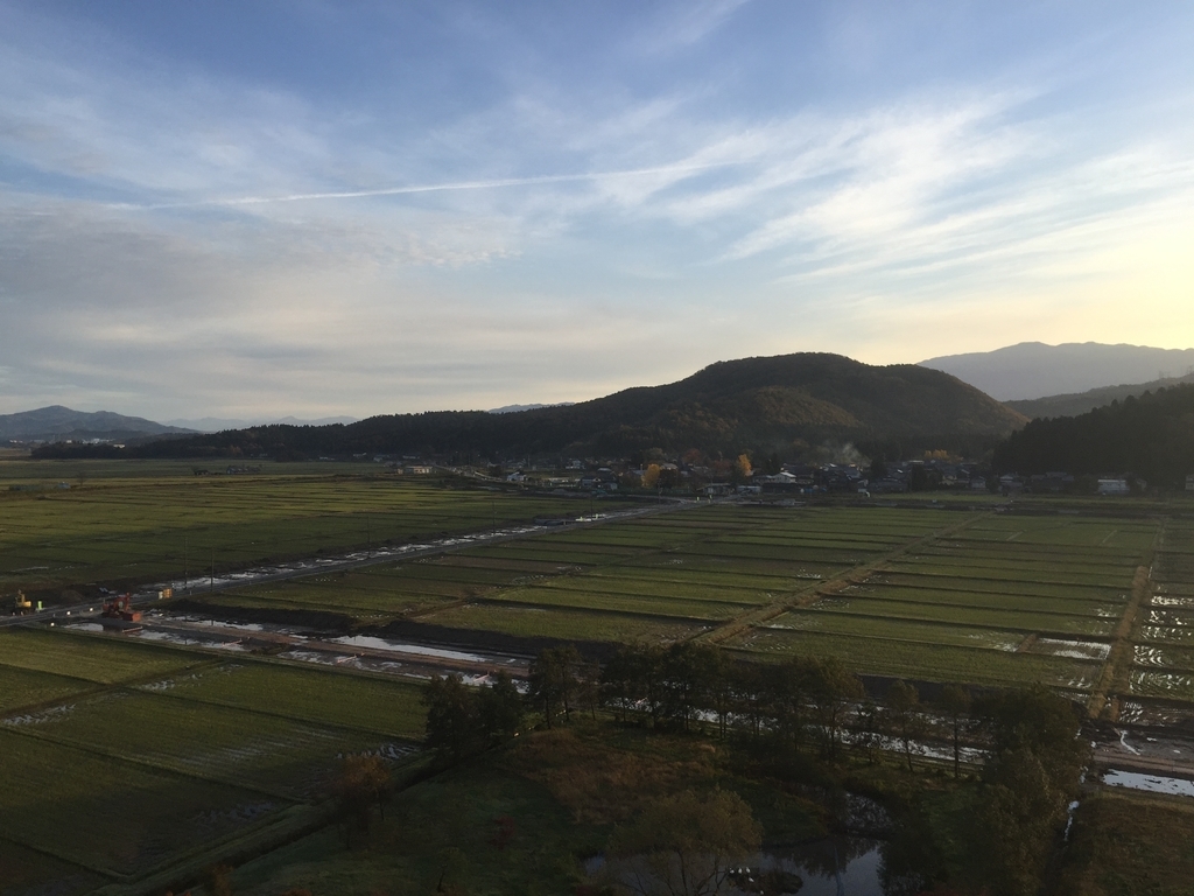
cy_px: 448
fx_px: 1000
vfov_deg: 48.2
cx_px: 597
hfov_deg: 61.7
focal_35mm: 29
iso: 32
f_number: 2.2
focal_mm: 4.15
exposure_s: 1/746
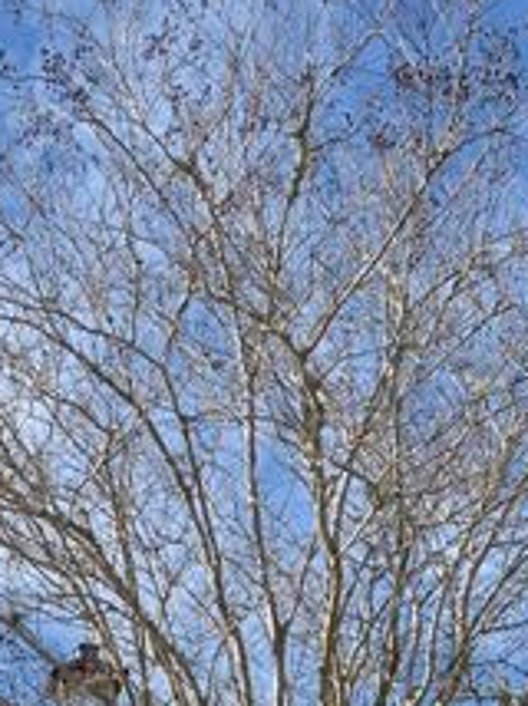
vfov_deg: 20.4
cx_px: -7
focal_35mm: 81
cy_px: 1087
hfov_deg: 17.7
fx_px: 1651
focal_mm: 4.25
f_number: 1.8
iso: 25
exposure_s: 1/1689
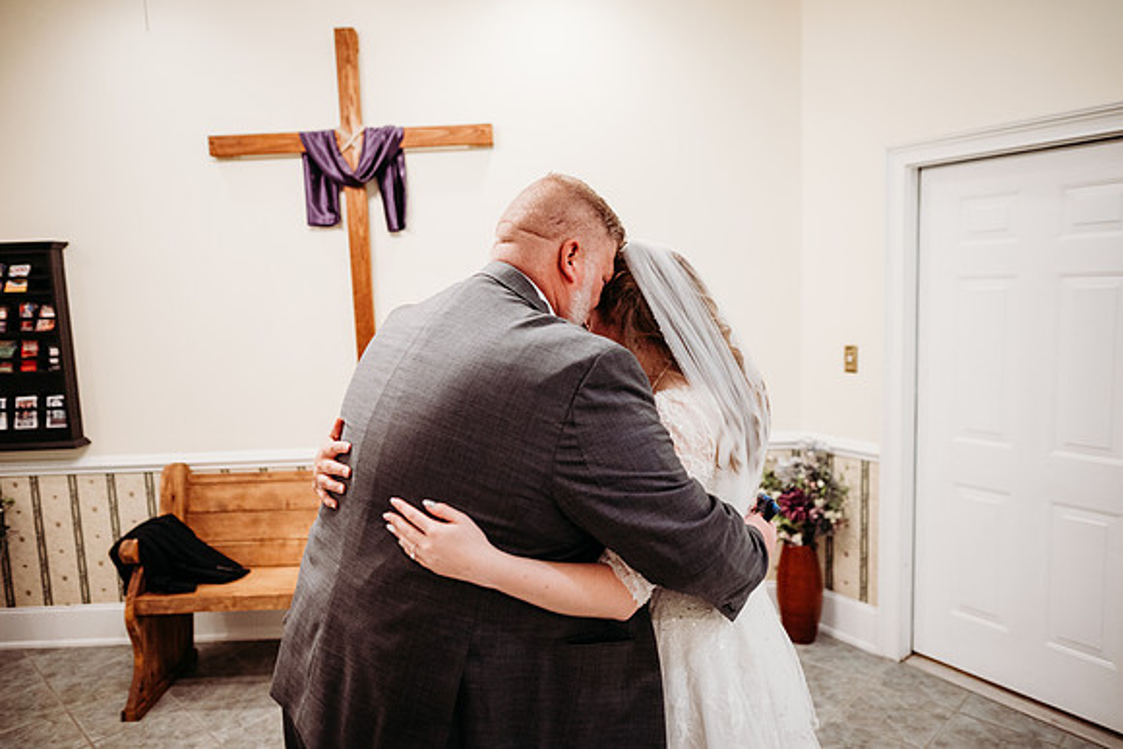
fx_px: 749
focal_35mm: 24
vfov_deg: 53.2
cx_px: 562
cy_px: 374
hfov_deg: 73.7
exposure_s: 1/200
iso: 1600
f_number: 2.2
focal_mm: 24
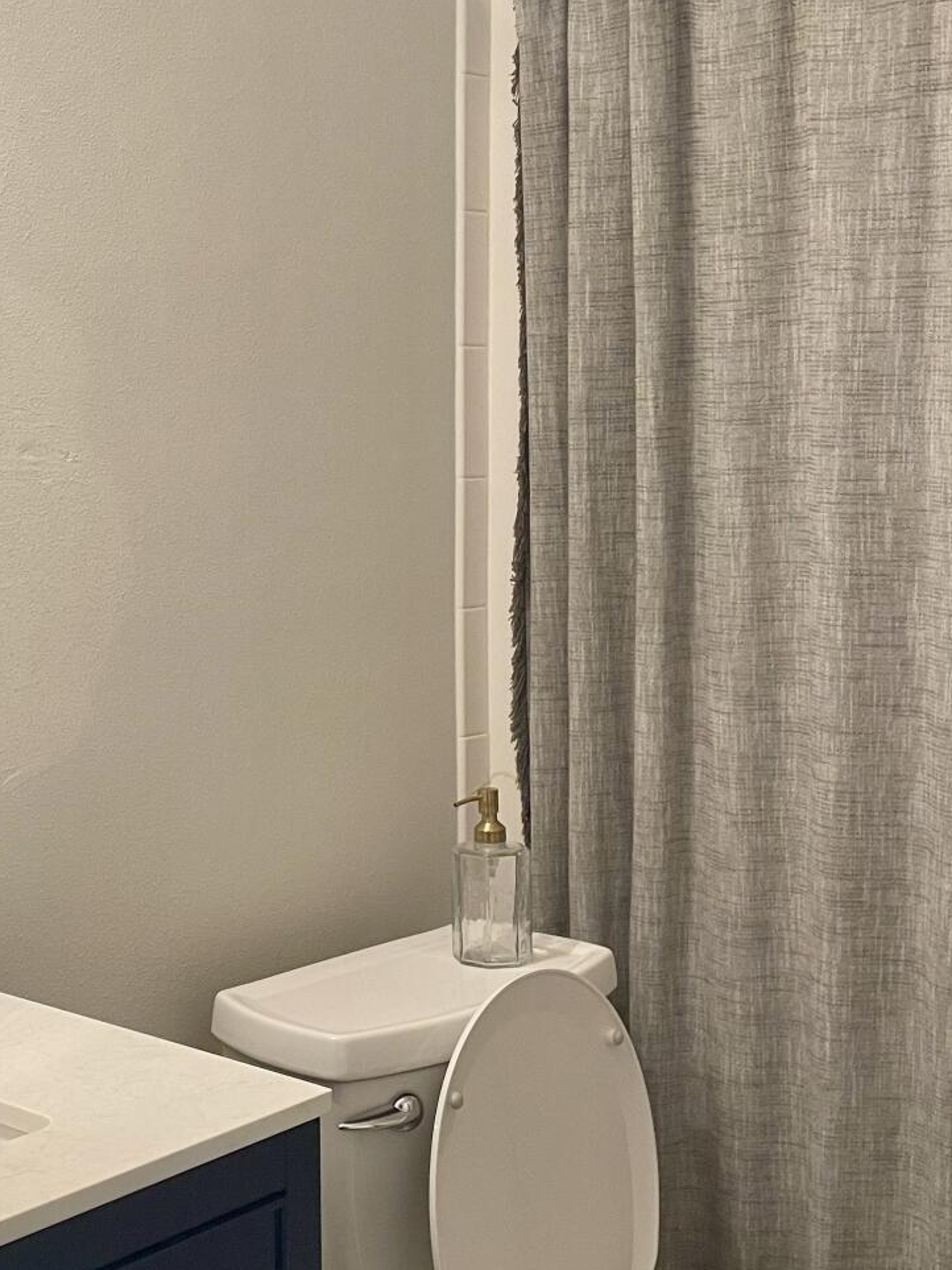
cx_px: 111
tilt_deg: -5.2
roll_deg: +1.8
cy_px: 651
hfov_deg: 26.2
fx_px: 1981
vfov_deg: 35.5
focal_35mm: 54
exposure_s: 1/60
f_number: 1.6
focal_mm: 4.2
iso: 125
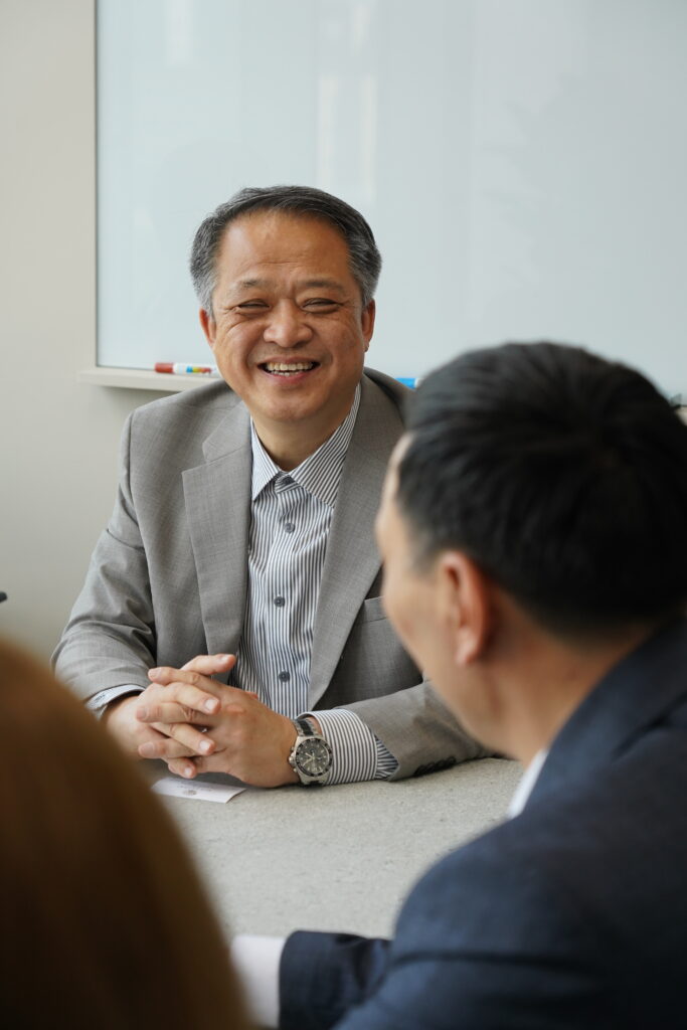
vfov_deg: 25.1
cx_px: 344
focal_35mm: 81
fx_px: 2318
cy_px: 515
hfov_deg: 16.9
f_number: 5
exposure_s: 1/400
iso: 1000
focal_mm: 81
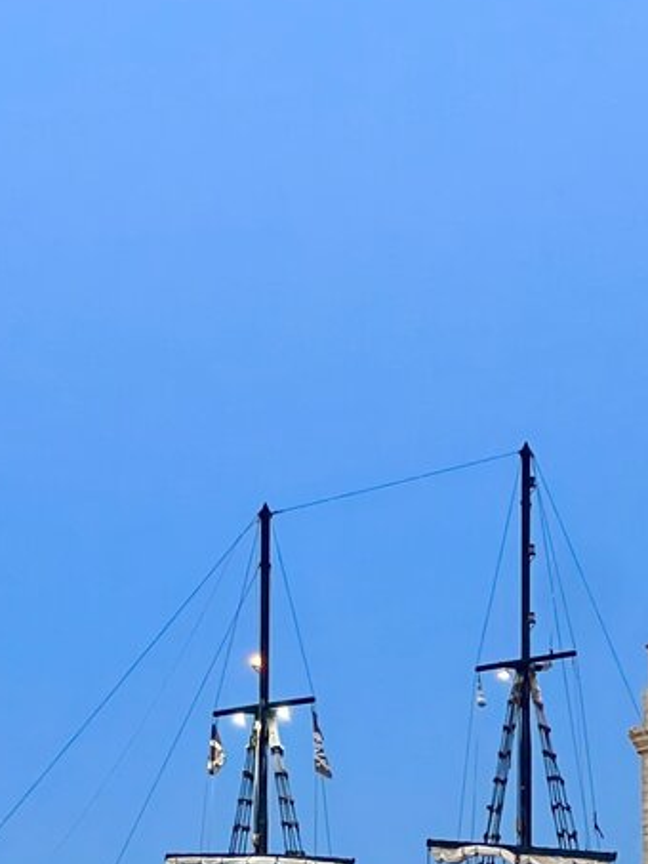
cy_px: 750
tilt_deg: +6.5
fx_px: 5089
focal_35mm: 204
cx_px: 103
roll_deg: +1.2
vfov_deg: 9.7
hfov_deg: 7.3
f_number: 2.8
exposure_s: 1/50
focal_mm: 9
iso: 400
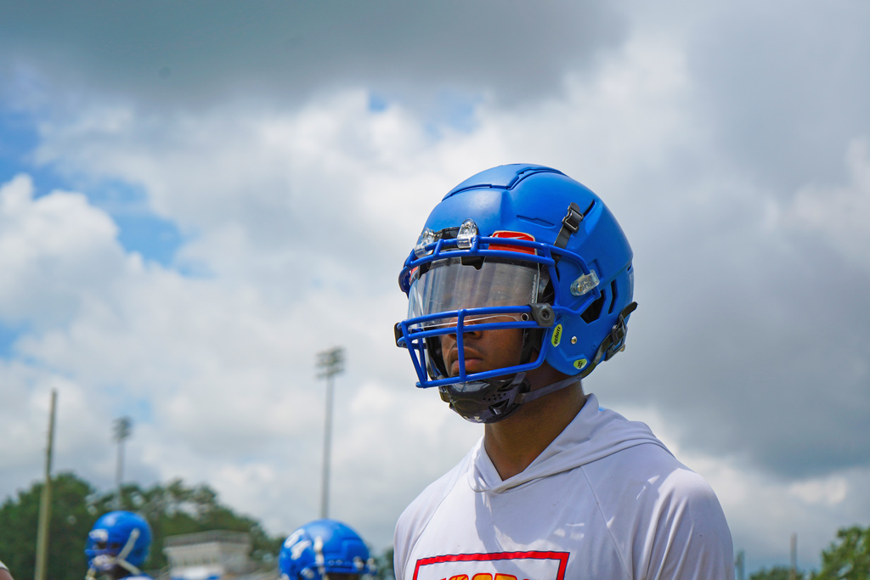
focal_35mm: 70
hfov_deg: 28.8
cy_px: 290
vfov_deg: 19.5
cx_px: 435
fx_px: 1692
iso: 200
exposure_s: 1/2000
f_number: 5.6
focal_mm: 70
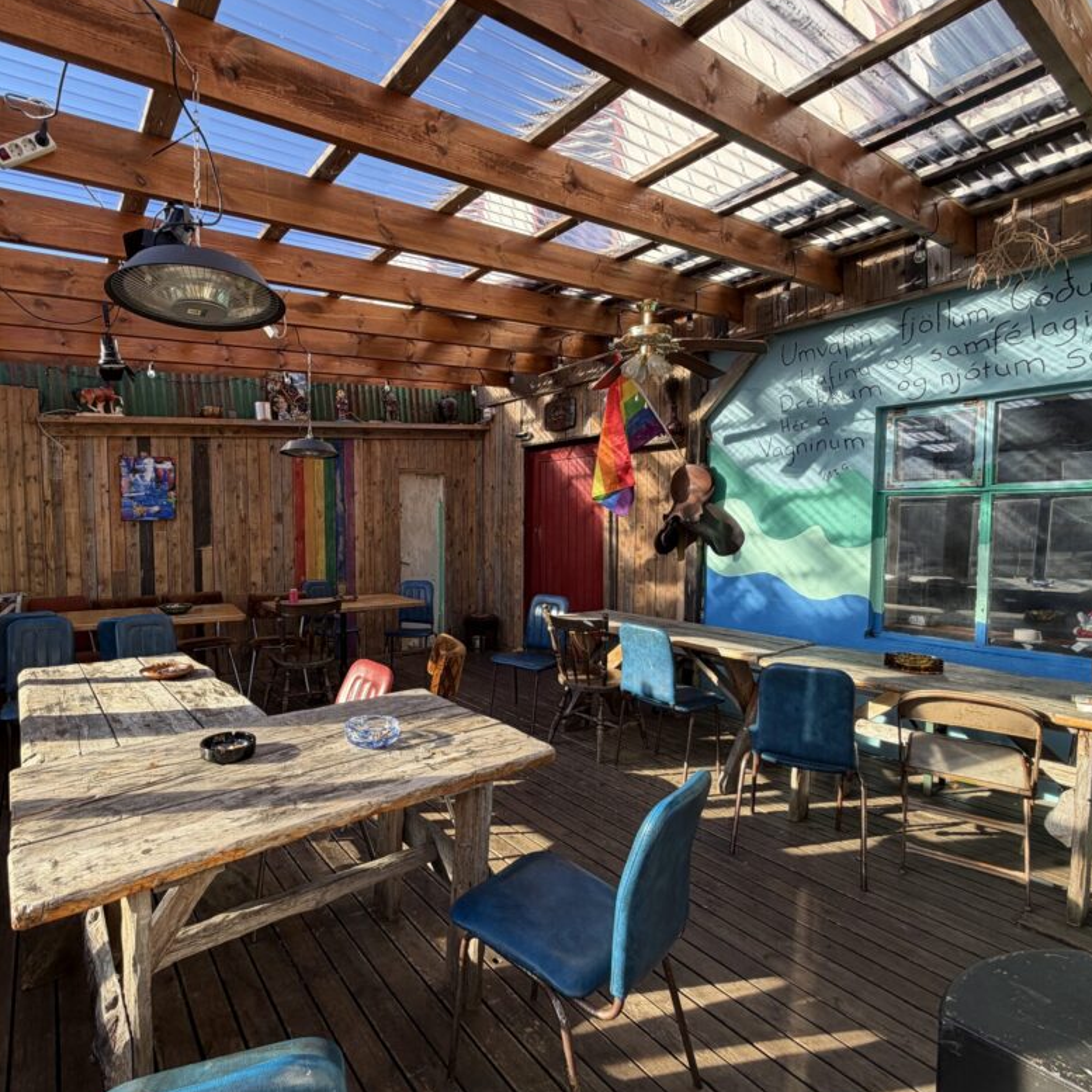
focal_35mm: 17
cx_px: 434
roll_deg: -0.3
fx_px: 607
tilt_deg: -2.5
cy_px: 547
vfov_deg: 84.0
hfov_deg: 82.9
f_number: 2.2
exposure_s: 1/239
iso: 40
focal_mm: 2.22
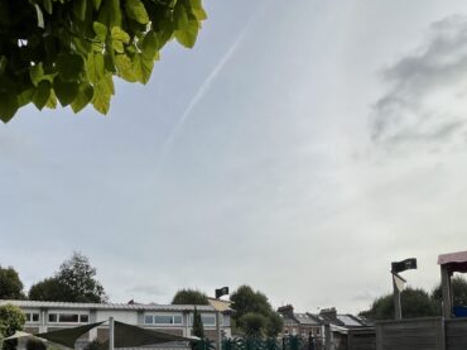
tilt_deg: +5.6
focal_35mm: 27
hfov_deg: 63.6
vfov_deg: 45.6
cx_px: 154
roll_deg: -0.7
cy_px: 326
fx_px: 364
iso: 32
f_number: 1.8
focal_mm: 1.57
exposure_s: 1/2320
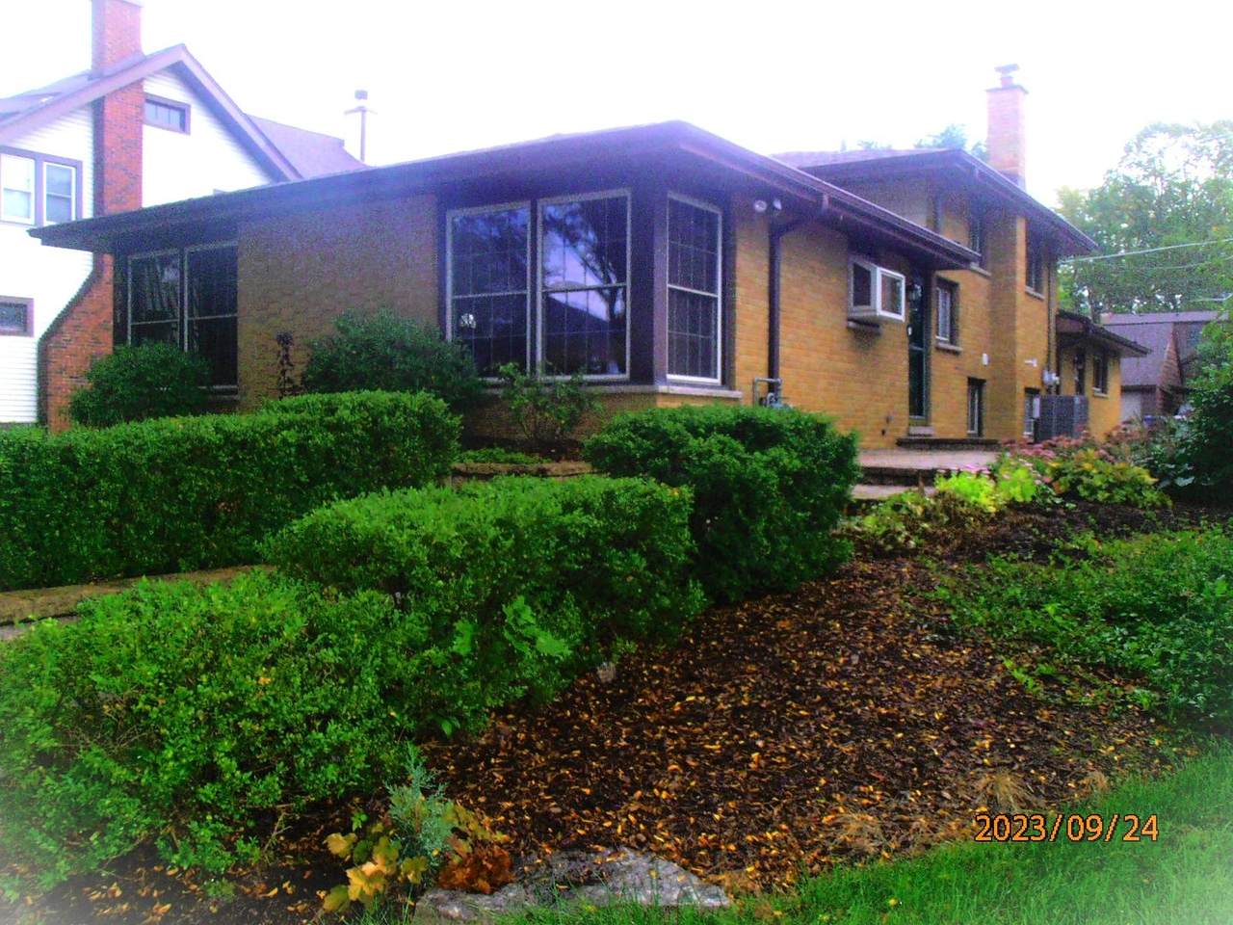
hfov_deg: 50.1
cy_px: 462
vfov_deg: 38.7
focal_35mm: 37
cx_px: 616
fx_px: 1318
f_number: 3.9
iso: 200
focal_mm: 6.61
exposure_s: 1/40
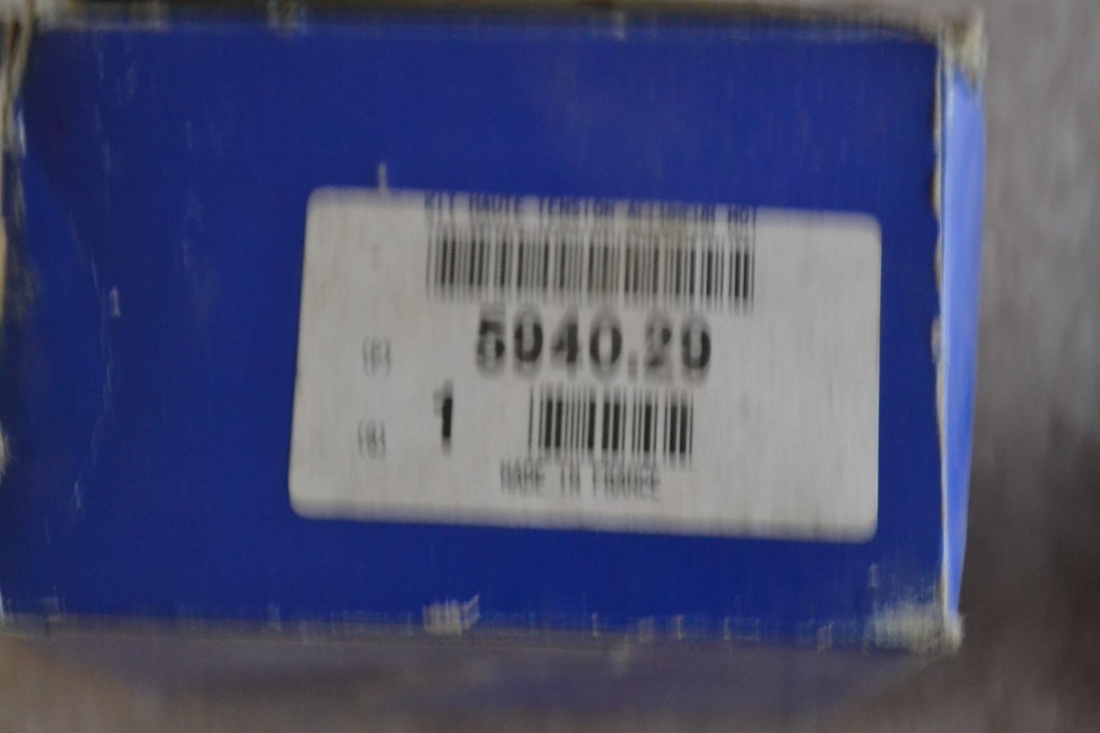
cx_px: 550
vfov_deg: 16.6
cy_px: 366
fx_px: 2521
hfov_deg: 24.6
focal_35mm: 82
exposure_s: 1/10
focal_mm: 55
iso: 3200
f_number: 5.6
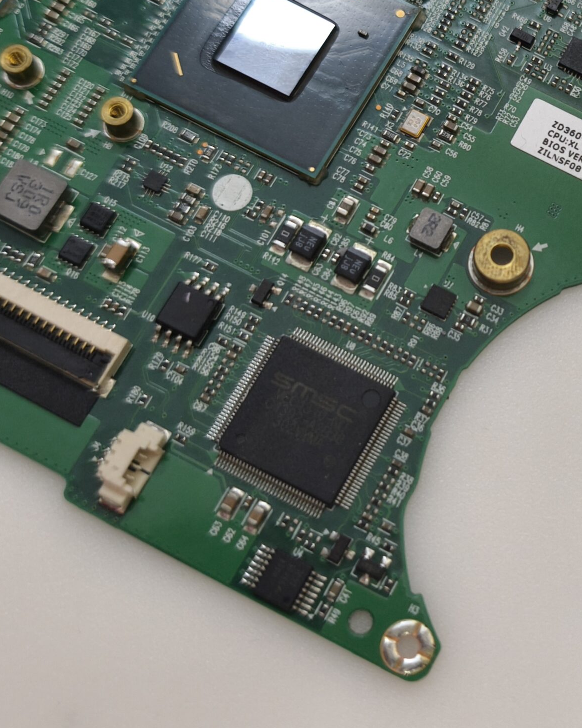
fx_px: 1292
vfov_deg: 31.2
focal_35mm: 60
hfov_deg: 24.1
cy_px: 250
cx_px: 604
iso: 400
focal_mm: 6.57
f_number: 1.6
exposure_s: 1/50
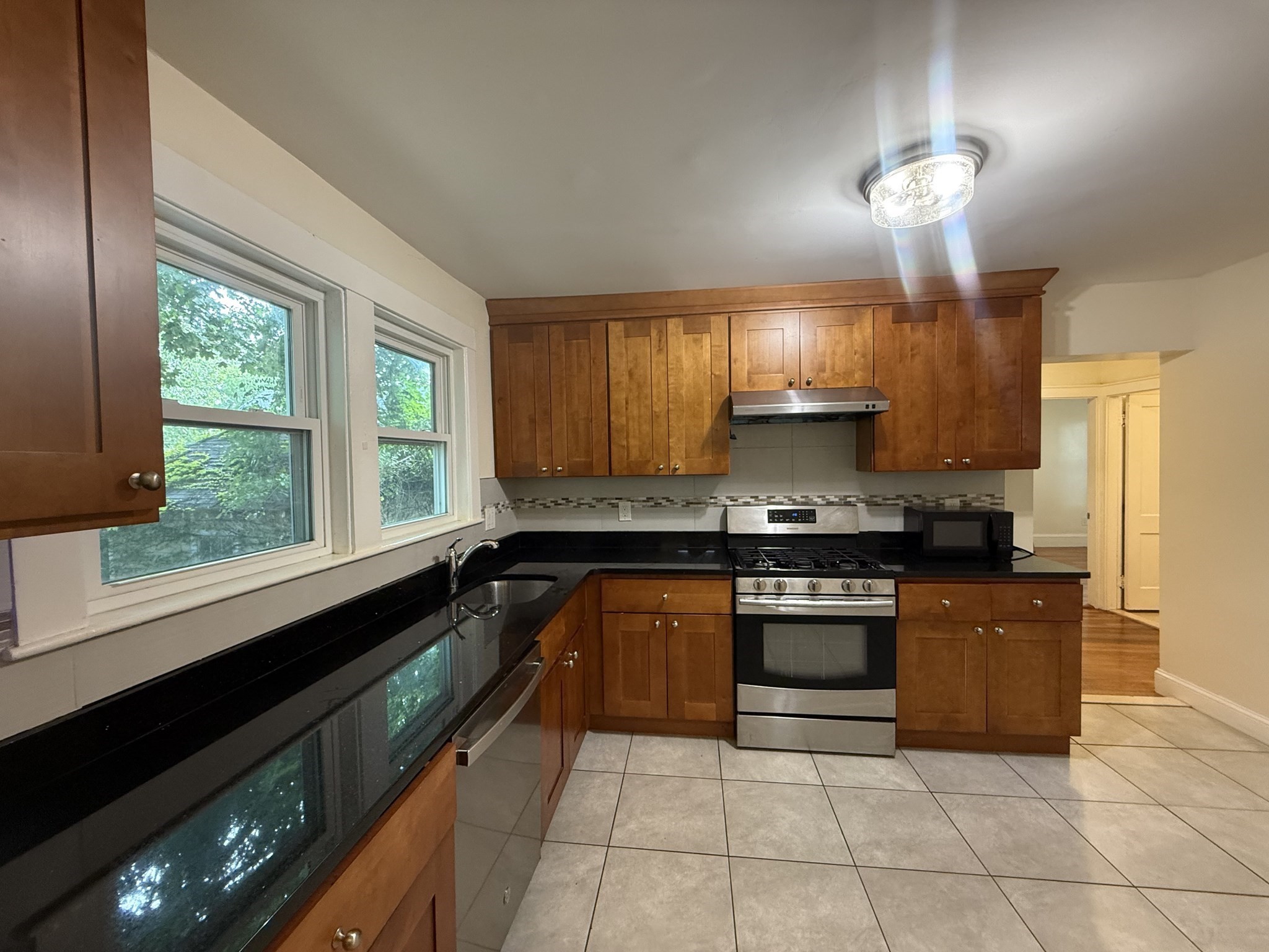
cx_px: 634
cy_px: 476
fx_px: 513
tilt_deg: -1.5
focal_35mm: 14
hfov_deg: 102.1
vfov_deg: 85.7
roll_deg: +1.1
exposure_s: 1/60
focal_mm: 2.22
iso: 400
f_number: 2.2
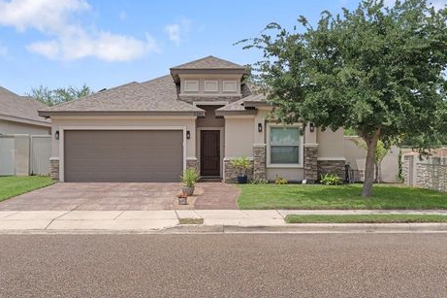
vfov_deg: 35.0
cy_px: 155
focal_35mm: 38
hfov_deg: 50.7
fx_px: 472
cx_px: 213
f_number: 6.3
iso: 125
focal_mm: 35
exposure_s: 1/125
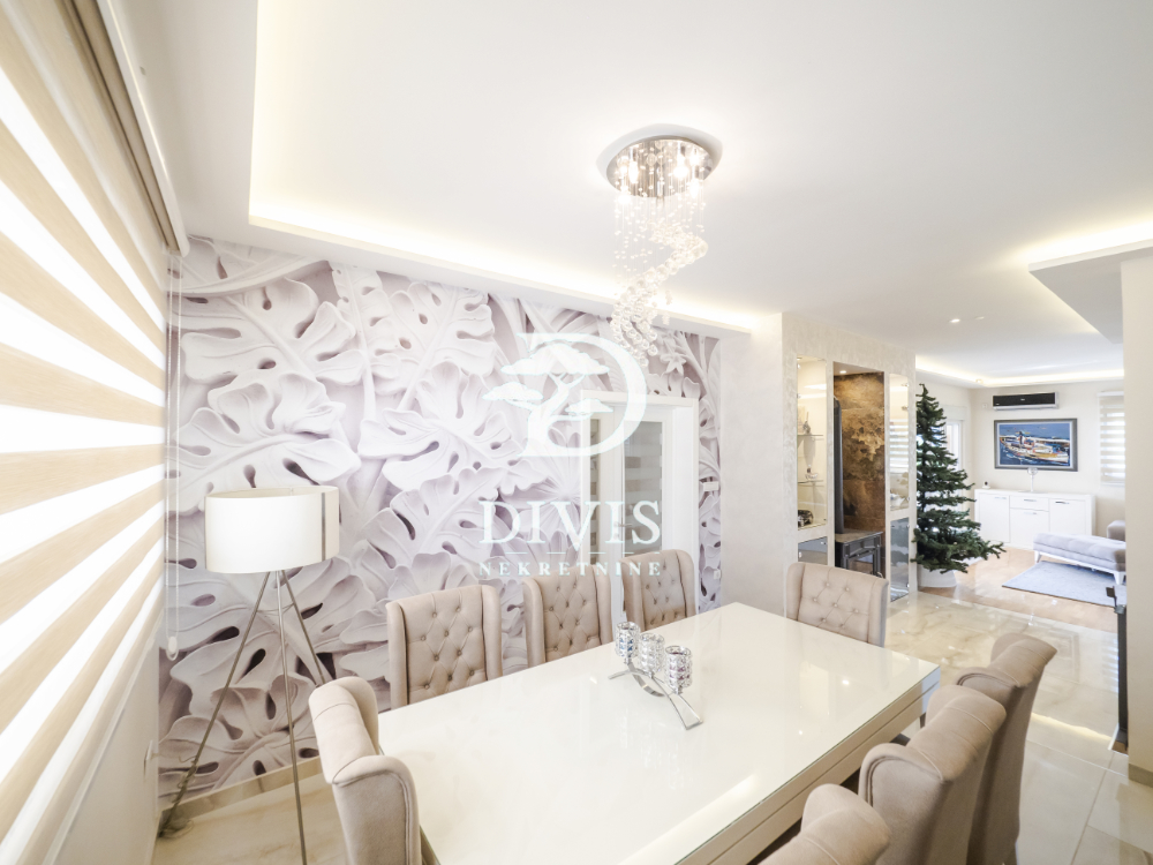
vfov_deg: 85.7
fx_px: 466
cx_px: 576
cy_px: 432
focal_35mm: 14
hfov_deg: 102.1
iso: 400
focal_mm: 7
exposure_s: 1/100
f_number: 4
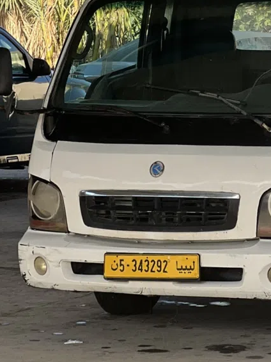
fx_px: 1941
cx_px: 286
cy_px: -55
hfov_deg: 7.9
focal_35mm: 186
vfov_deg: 10.5
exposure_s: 1/354
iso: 32
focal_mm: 9
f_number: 2.8
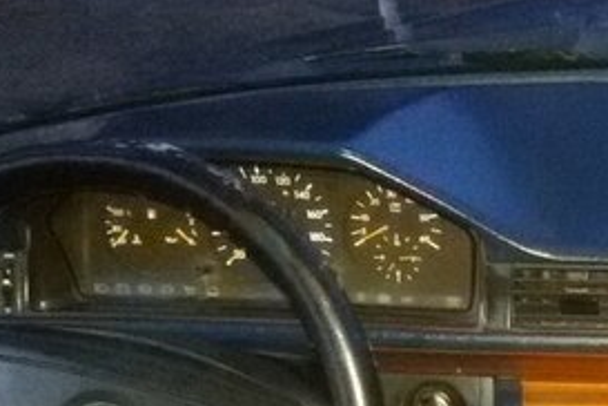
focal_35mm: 78
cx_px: 637
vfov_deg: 16.6
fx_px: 1317
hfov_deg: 24.5
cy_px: 514
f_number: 2.4
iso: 800
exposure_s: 1/15
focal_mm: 2.93
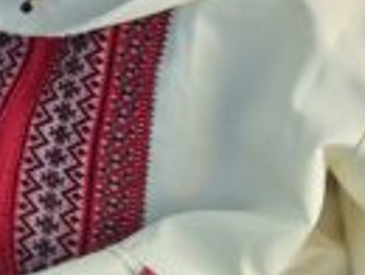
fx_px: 1912
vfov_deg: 7.9
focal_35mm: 181
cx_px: -879
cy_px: -261
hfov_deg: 8.4
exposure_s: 1/54
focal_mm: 5.4
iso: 50
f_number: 1.8
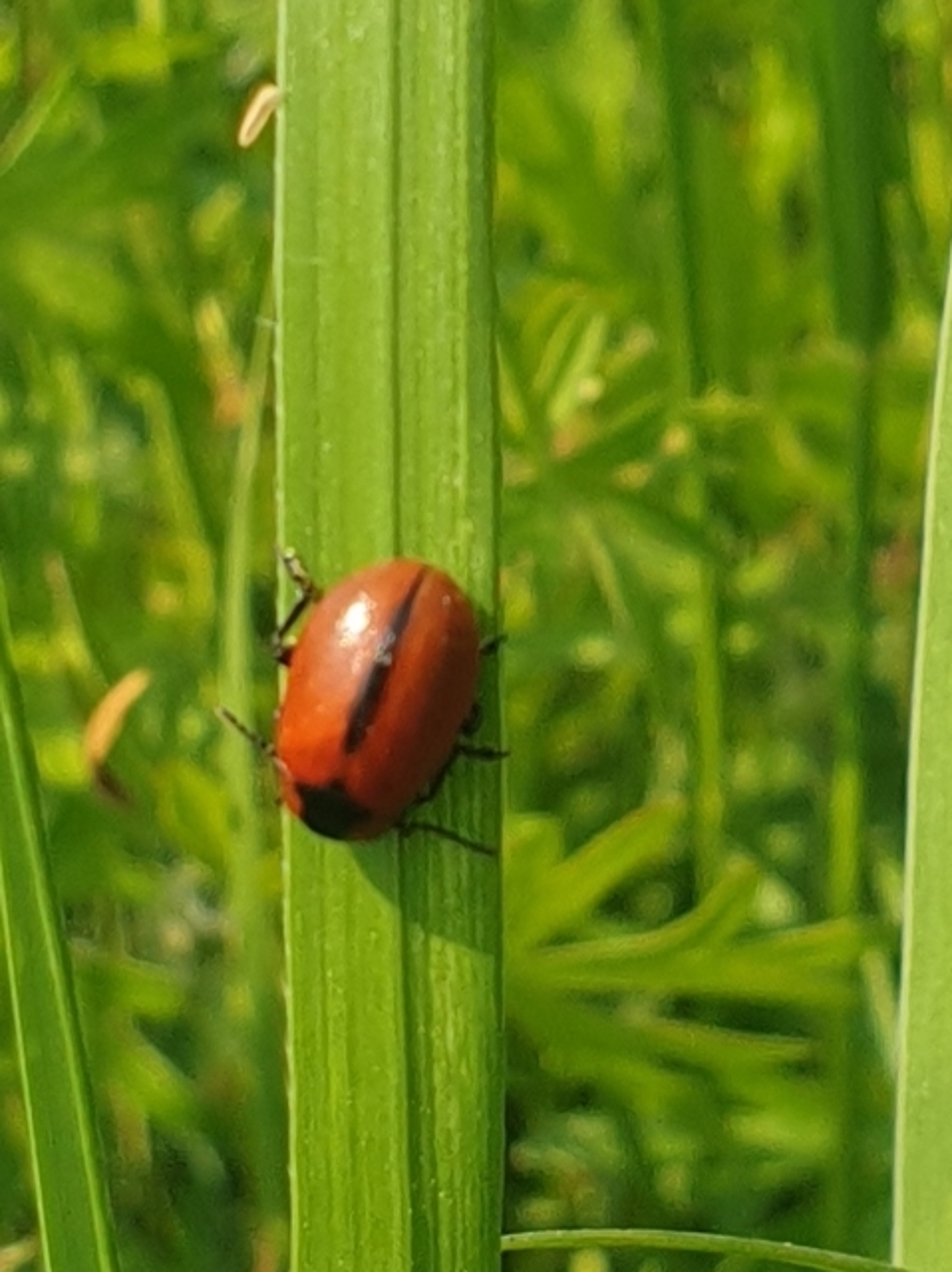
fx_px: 955
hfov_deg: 53.0
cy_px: 636
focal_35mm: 26
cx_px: 476
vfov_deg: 67.3
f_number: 2.4
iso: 50
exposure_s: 1/947
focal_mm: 4.3
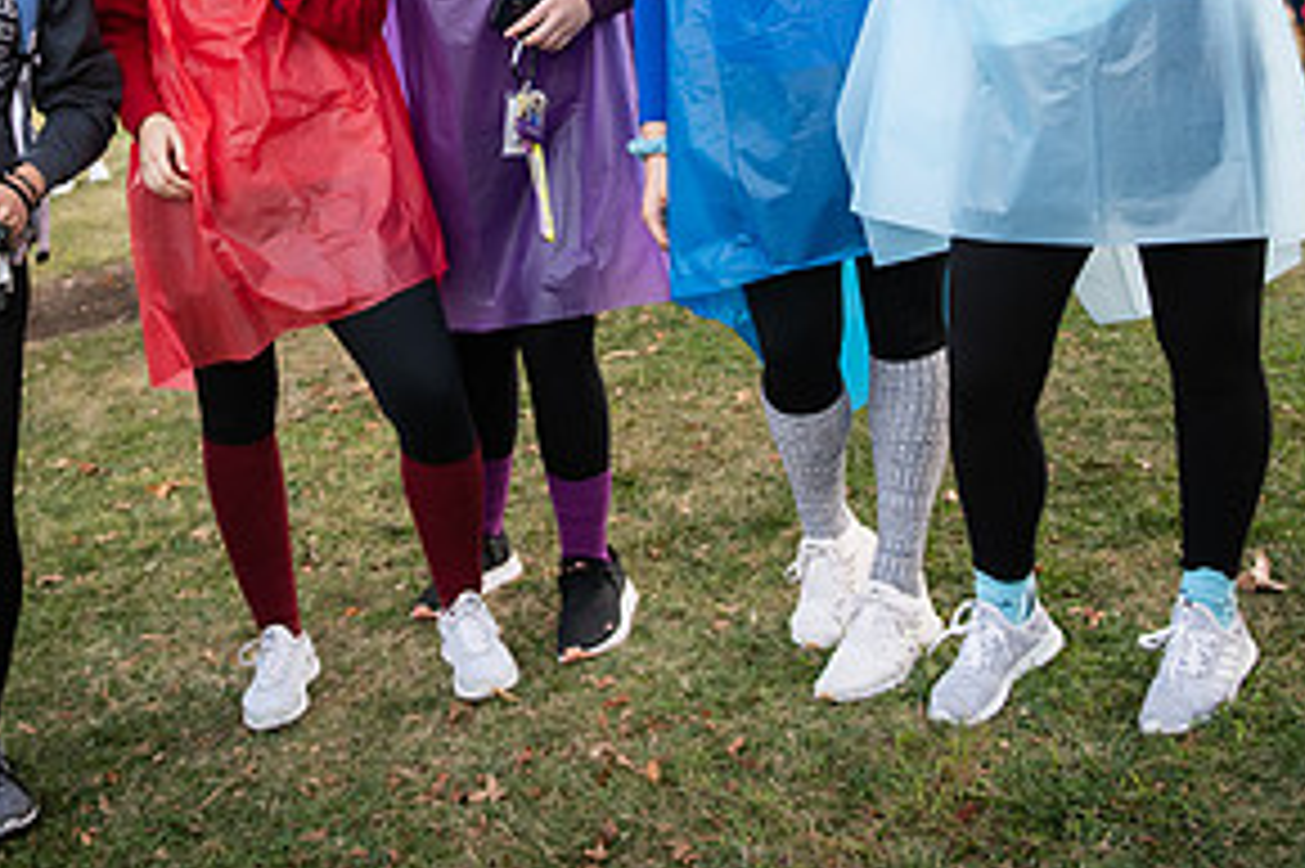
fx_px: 2246
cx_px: 549
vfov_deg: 21.2
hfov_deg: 32.3
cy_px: 25
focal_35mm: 62
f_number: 3.2
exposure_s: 1/250
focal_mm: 31
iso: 1000
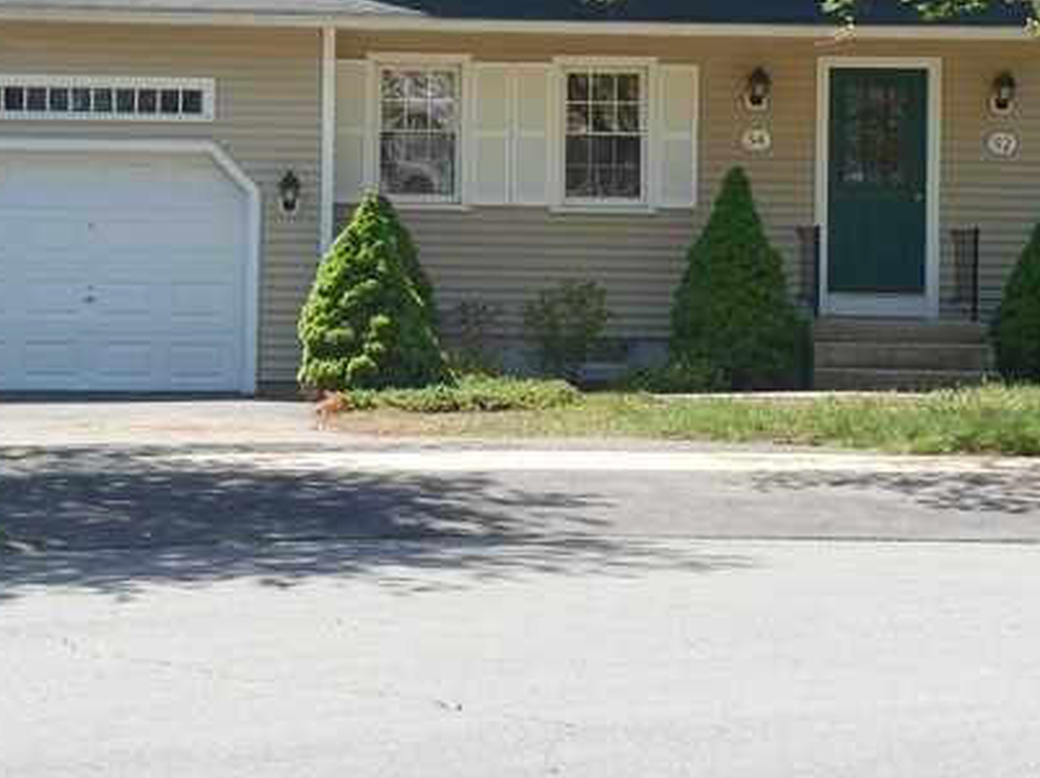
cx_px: 379
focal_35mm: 147
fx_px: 4412
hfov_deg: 13.4
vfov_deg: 10.1
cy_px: 161
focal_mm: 16.4
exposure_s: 1/160
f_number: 4.9
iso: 80
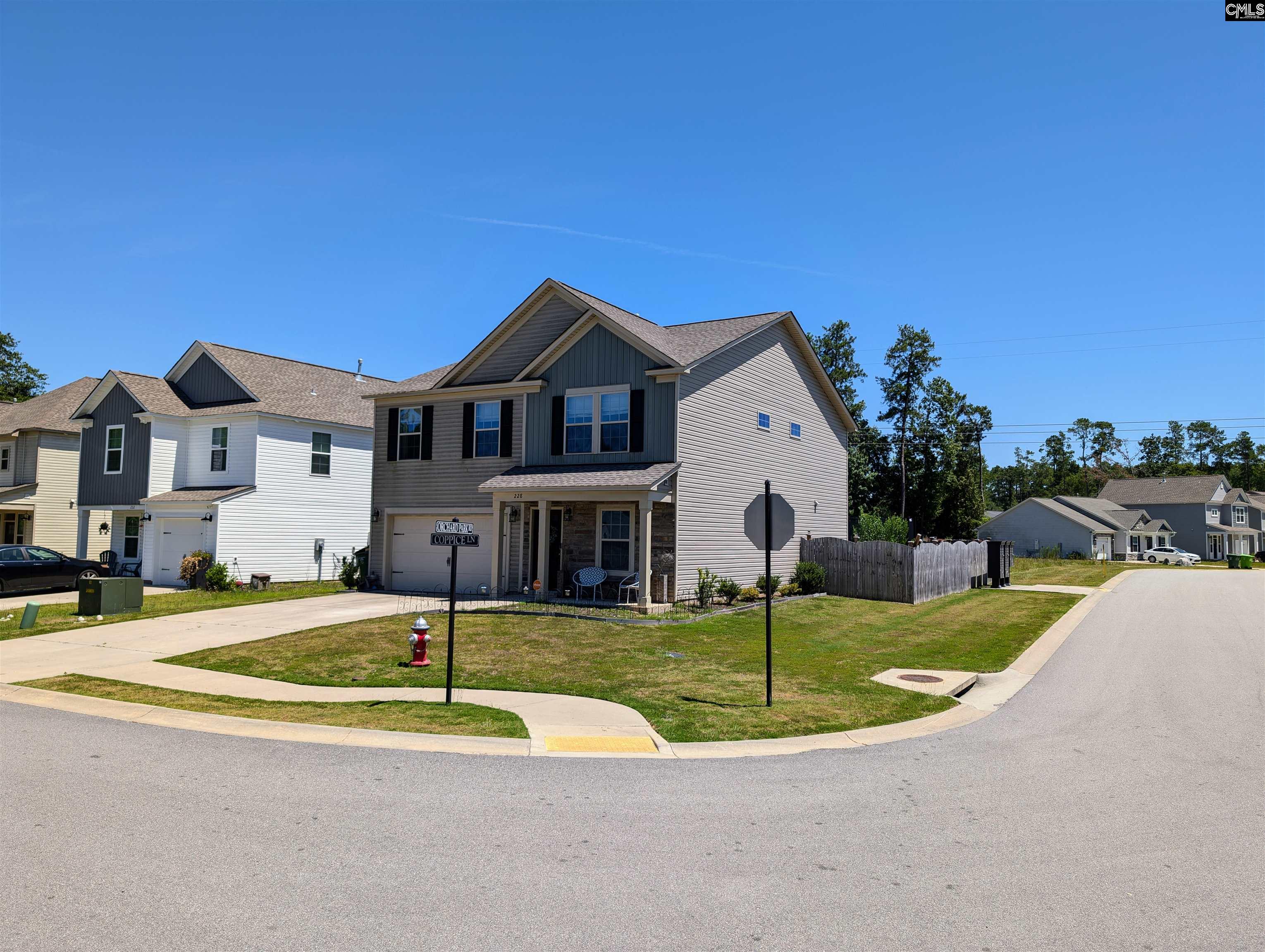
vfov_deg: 56.9
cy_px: 476
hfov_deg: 71.5
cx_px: 632
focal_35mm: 24
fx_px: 878
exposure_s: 1/1309
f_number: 1.68
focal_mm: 6.9
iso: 17
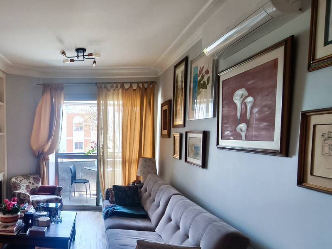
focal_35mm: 27
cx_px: 73
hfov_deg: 60.7
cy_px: 157
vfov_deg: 50.8
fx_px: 259
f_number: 2.2
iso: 400
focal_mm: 1.91
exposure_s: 1/30
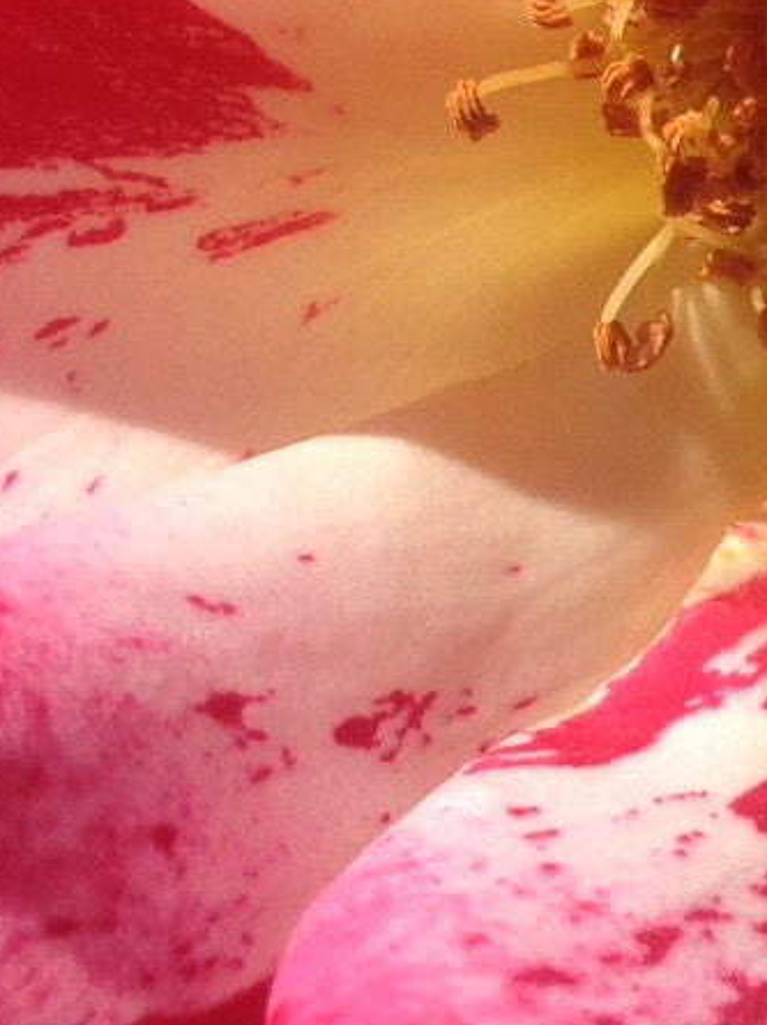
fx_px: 4497
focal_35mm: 152
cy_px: 120
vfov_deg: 12.9
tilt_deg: -33.1
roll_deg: -1.0
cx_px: 831
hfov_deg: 9.7
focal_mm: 4.12
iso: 50
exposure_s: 1/1869
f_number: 2.4
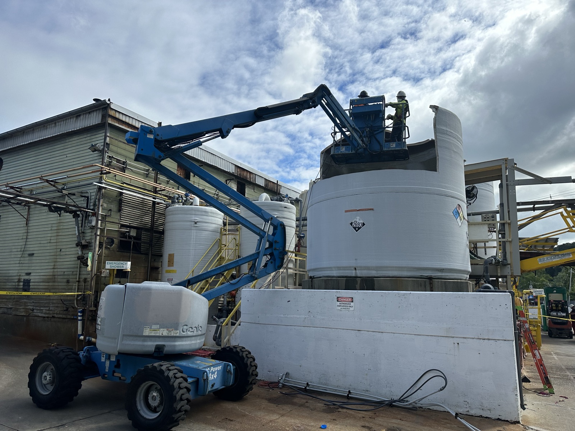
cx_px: 288
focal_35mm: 24
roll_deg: -0.8
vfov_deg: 56.8
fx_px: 399
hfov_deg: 71.6
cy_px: 216
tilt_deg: +9.7
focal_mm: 6.86
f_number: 1.78
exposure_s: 1/7042
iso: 80
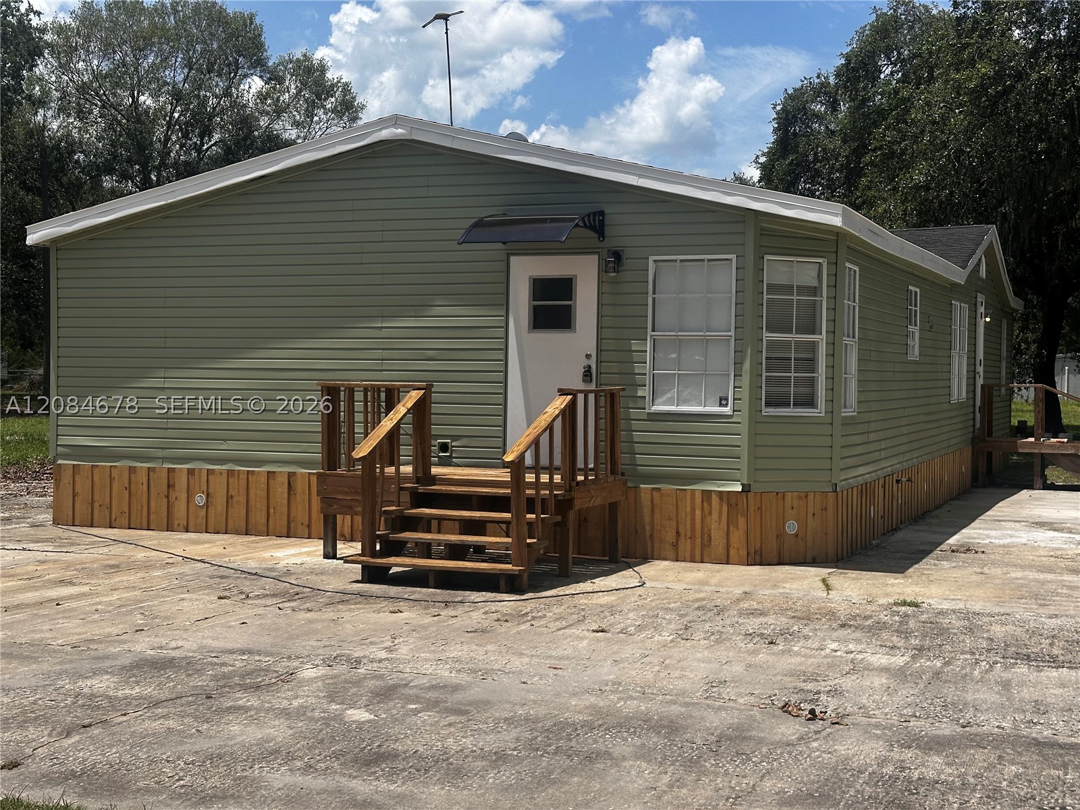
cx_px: 540
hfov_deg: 39.7
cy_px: 405
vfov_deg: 30.3
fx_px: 1498
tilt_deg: -1.7
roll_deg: -1.3
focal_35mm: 48
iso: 64
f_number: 1.78
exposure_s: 1/5556
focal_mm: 6.86
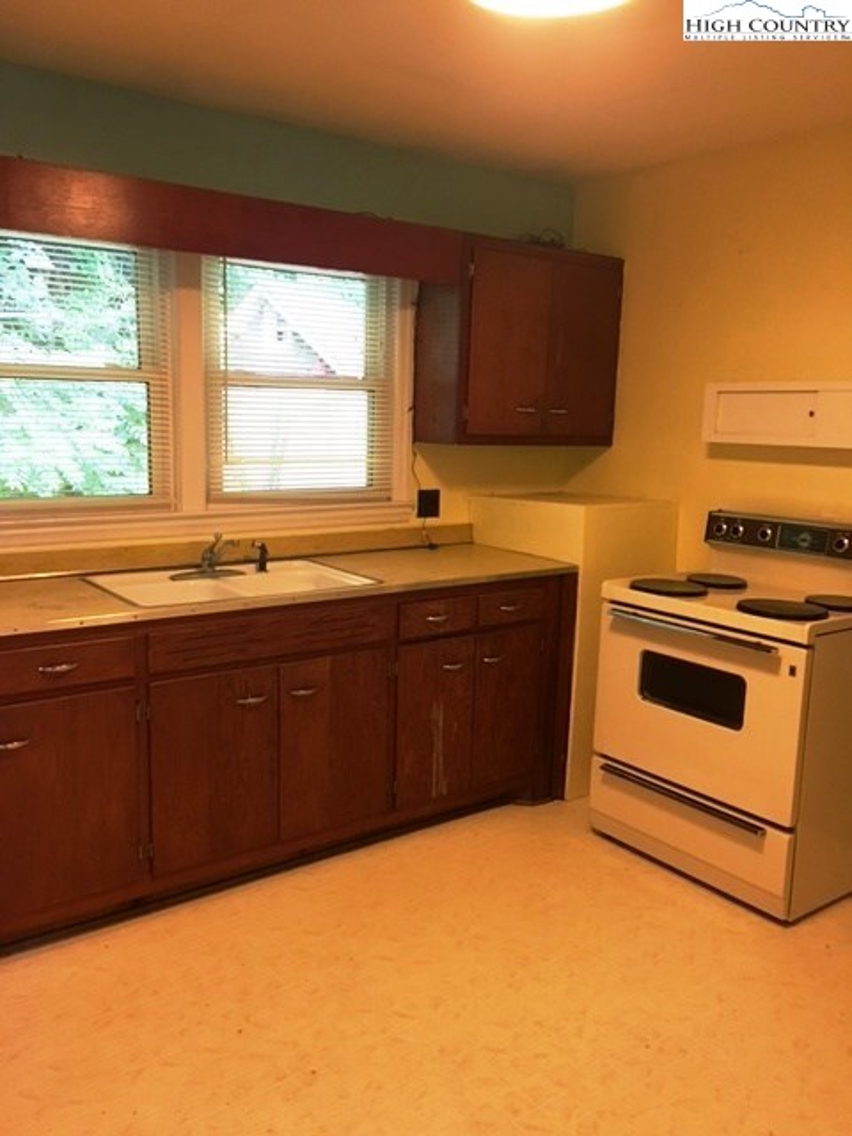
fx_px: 952
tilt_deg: -8.2
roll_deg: -1.4
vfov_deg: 61.7
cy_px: 568
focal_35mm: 29
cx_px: 426
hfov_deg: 48.2
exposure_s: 1/30
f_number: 2.2
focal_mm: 4.15
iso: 160
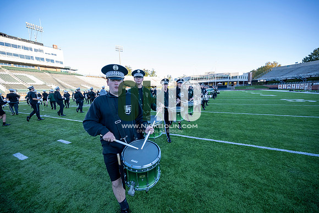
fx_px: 124
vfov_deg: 81.2
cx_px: 160
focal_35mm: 14
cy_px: 106
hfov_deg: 104.2
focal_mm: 14
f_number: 4
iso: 500
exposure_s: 1/500
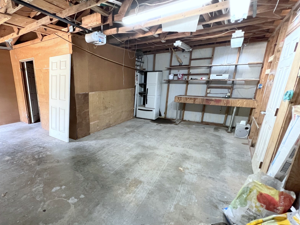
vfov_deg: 74.5
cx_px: 107
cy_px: 125
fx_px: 147
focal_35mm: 17
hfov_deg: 88.6
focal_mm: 1.57
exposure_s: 1/60
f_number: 1.8
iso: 320
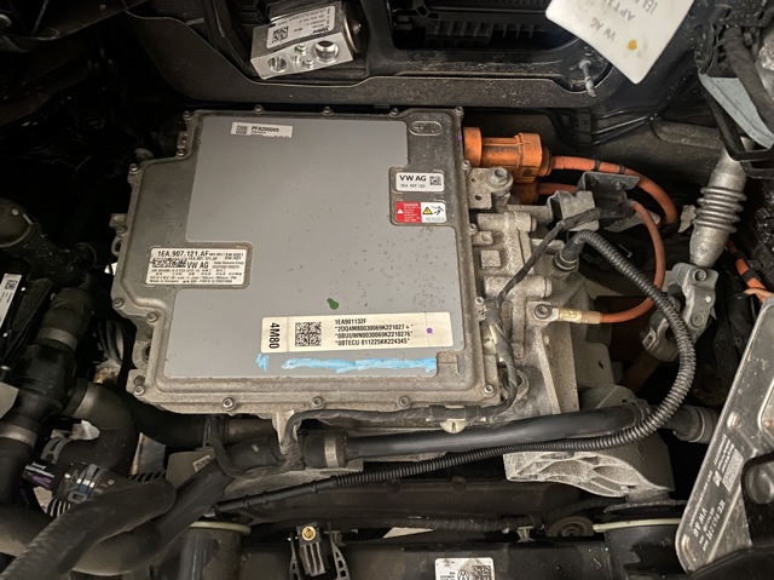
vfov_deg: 53.0
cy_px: 290
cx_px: 387
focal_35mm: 26
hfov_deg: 67.3
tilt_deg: -64.3
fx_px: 581
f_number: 1.8
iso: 640
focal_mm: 4.25
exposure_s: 1/8
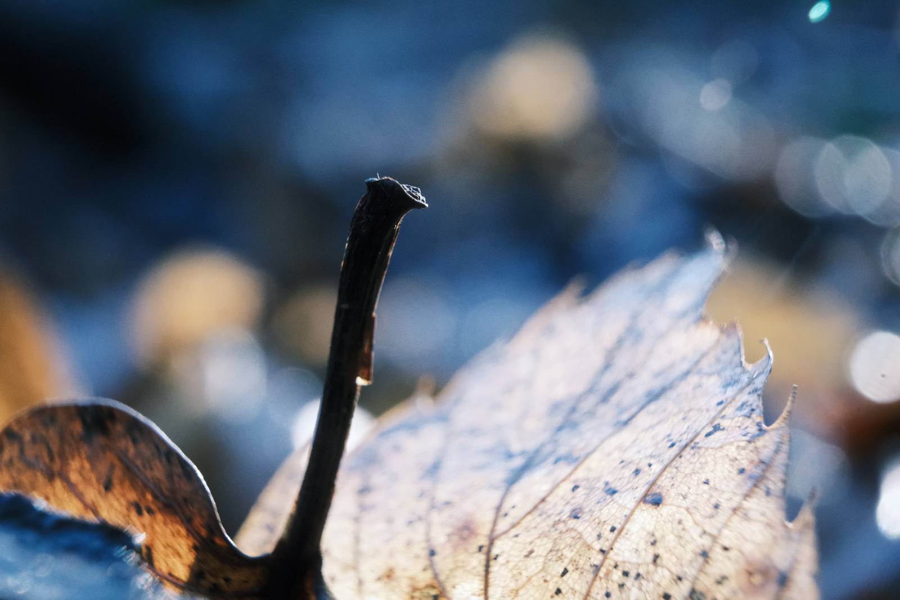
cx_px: 450
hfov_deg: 24.8
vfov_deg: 16.7
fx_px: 2050
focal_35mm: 82
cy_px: 300
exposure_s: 1/160
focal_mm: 54.5
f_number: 9
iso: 5000
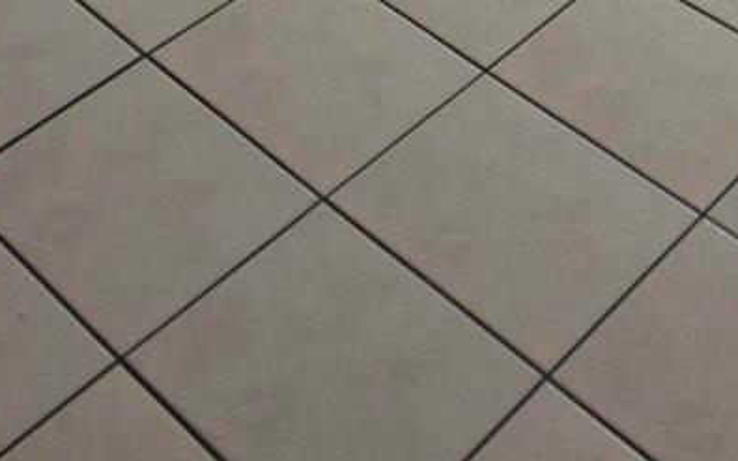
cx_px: 161
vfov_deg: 13.7
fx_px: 1489
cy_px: -582
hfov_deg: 27.4
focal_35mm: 74
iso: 125
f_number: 1.4
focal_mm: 6.5
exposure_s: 1/120
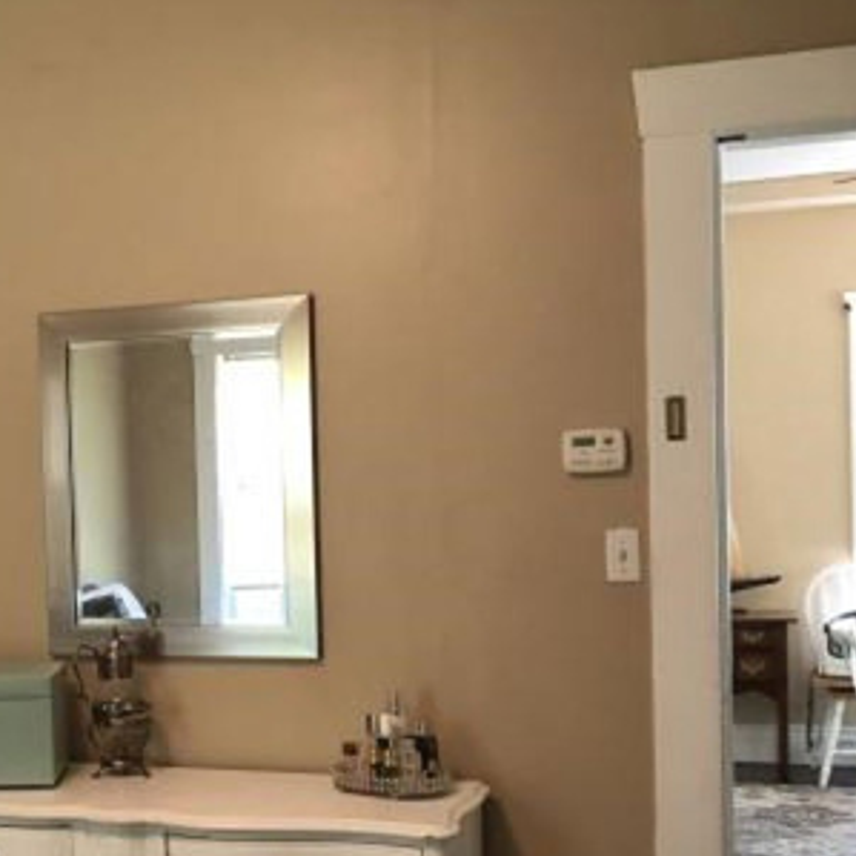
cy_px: 564
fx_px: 1483
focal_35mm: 53
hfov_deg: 31.2
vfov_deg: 32.0
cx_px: 146
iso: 80
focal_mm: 3.99
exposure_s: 1/15
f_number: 1.8
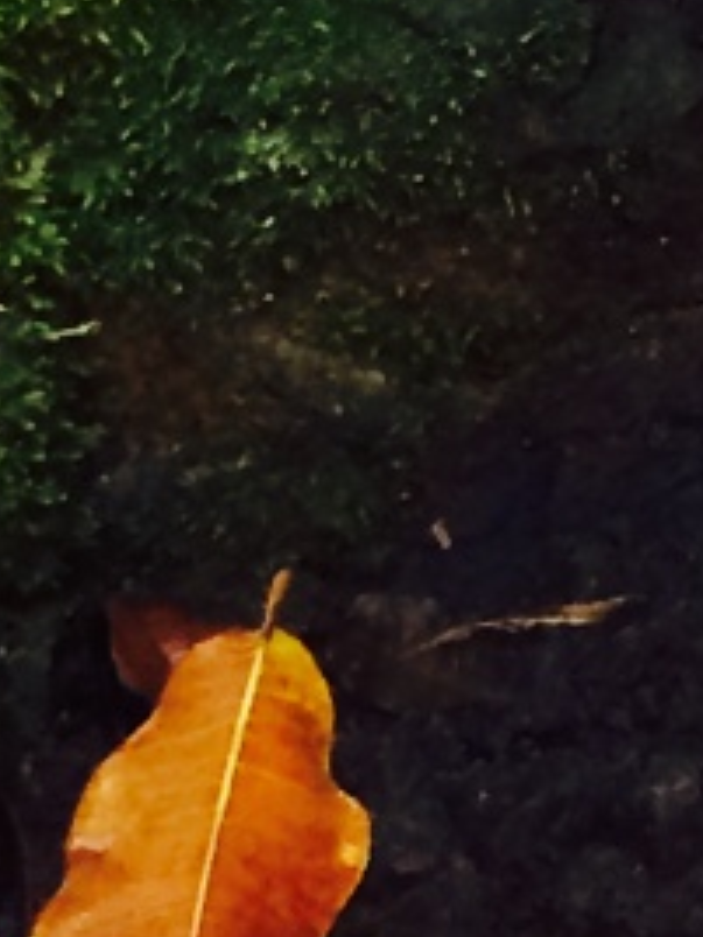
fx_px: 6201
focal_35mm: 229
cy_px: -1787
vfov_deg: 7.6
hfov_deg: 6.0
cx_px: 2182
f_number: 2.2
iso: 100
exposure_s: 1/30
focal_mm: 4.12
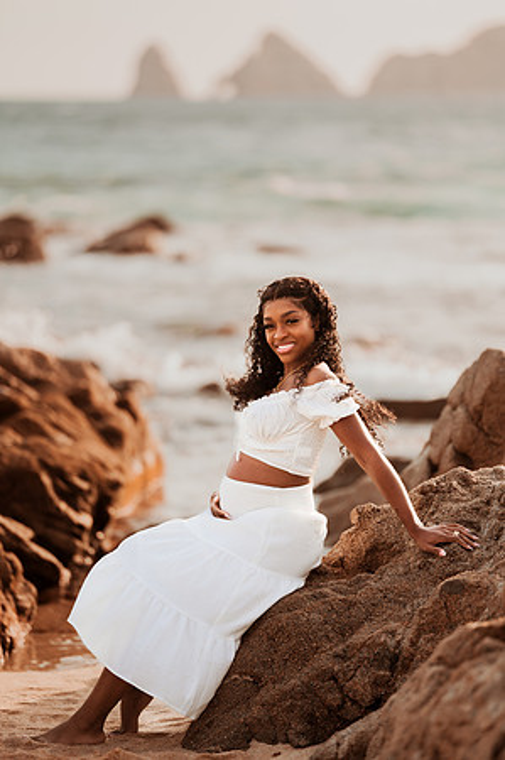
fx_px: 2847
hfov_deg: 10.1
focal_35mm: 135
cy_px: 380
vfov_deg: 15.2
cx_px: 252
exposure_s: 1/4000
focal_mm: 135
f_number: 1.8
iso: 125
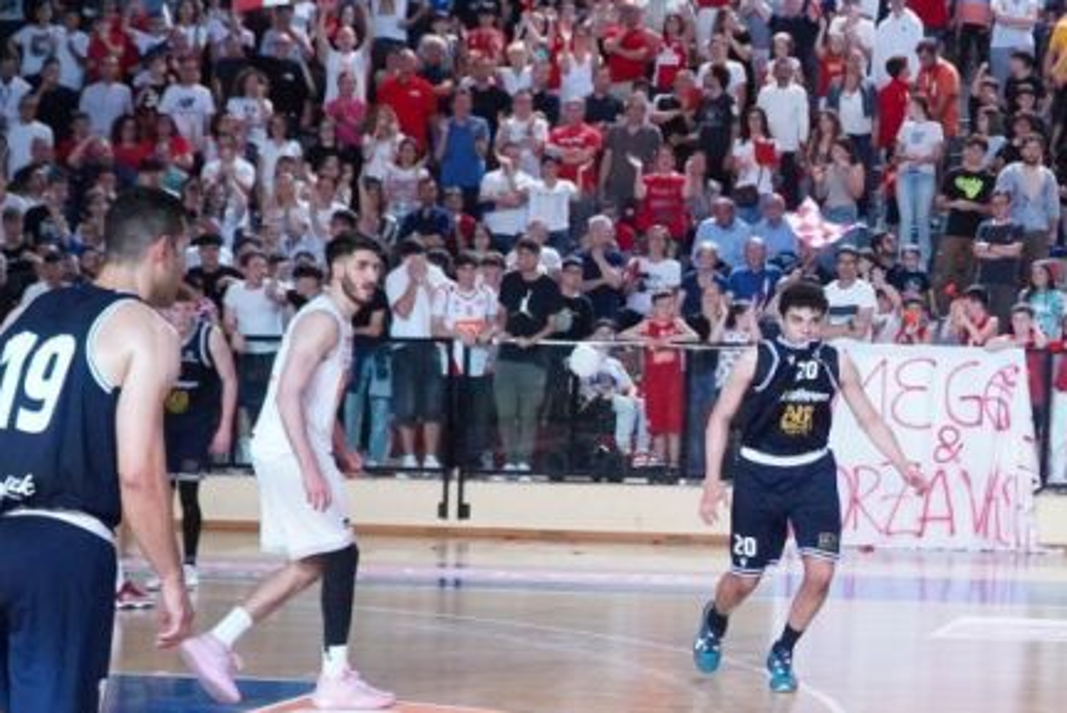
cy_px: 560
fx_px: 2640
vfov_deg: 15.3
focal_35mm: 89
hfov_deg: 22.3
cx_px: 970
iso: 5000
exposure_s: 1/800
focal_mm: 32
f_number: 4
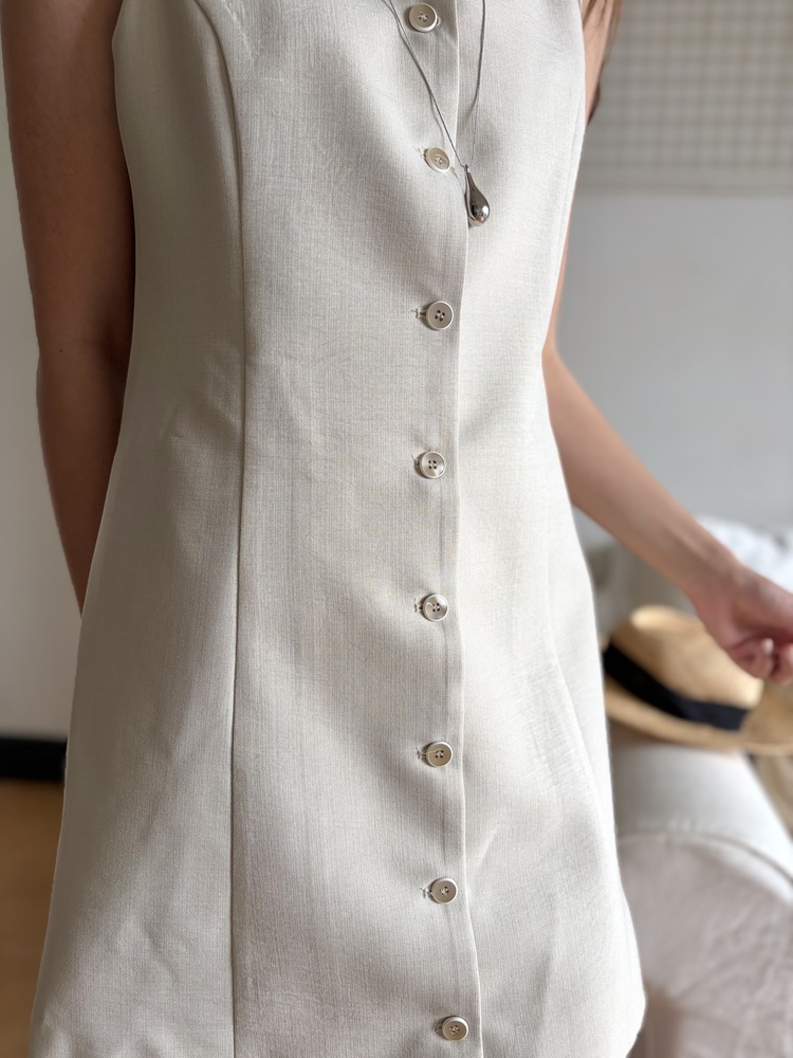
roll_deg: -1.8
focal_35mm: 26
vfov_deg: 67.3
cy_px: 529
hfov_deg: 53.1
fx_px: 794
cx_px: 396
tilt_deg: -11.5
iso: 32
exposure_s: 1/121
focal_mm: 5.96
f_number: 1.6
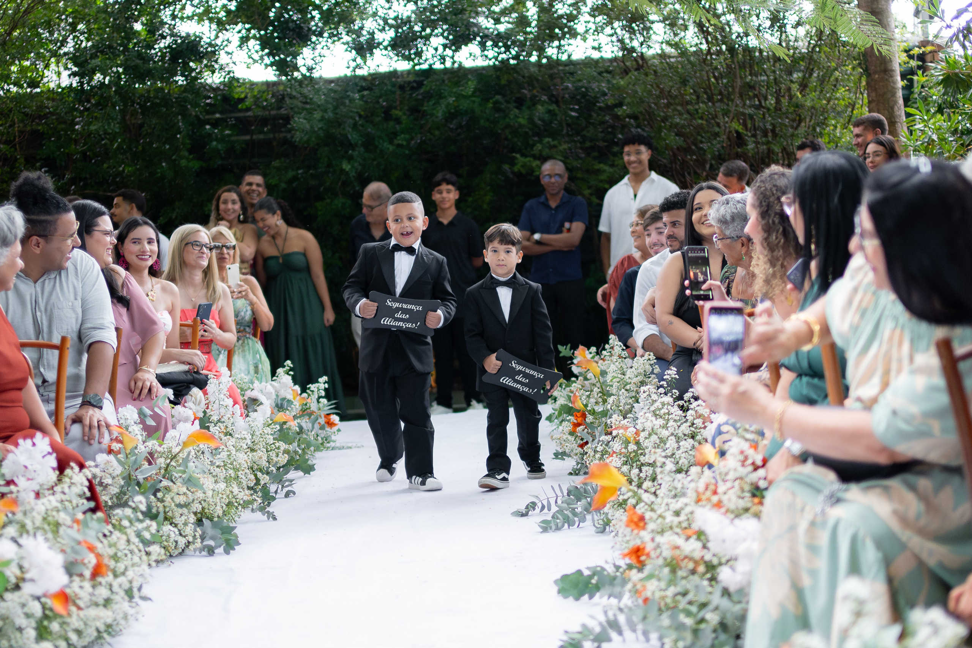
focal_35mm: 54
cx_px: 495
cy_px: 324
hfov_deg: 37.1
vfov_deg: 25.2
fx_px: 1449
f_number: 1.4
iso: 2500
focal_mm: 35
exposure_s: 1/1000
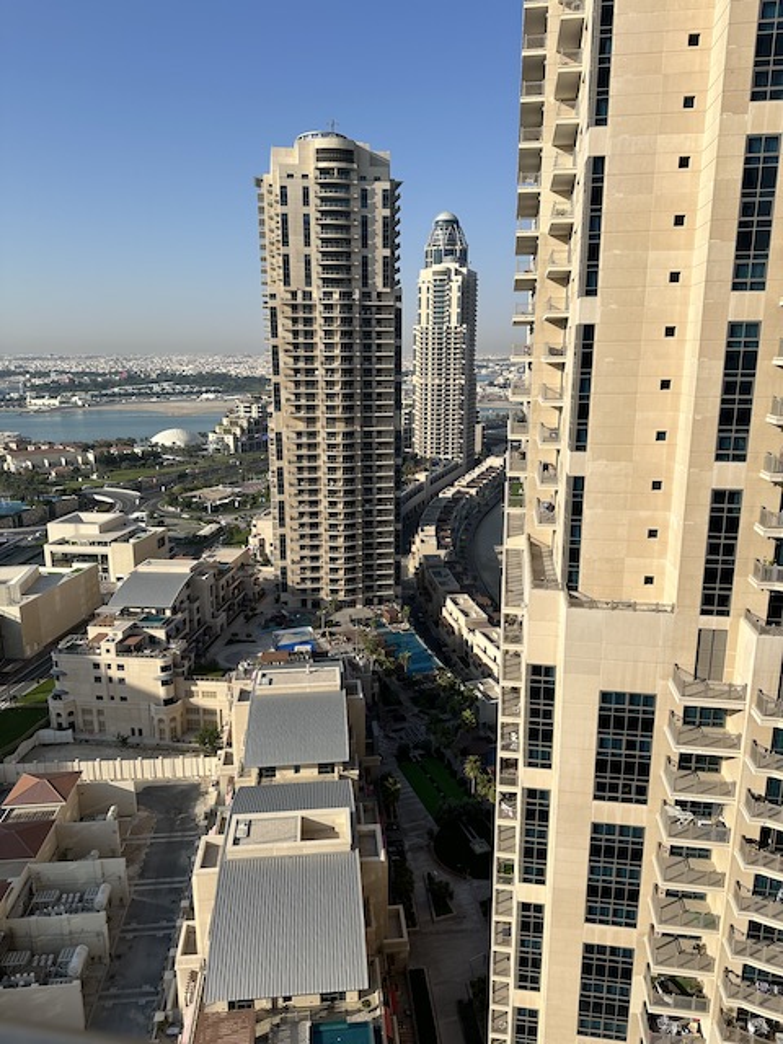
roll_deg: -0.7
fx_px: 724
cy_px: 522
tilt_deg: -11.4
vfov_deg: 71.6
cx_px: 392
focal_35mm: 24
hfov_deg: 56.8
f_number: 1.78
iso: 80
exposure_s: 1/5848
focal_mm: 6.86
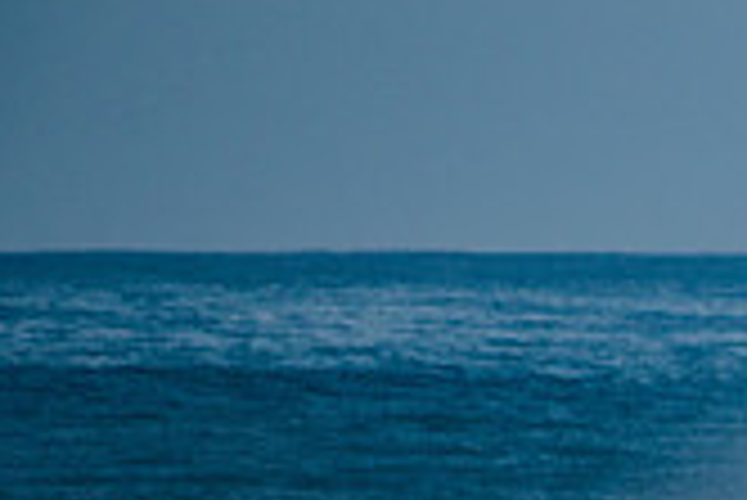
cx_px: 1443
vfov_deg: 0.6
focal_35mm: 2137
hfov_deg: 1.0
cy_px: 819
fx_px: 44380
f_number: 5.6
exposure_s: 1/1600
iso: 140
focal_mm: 500
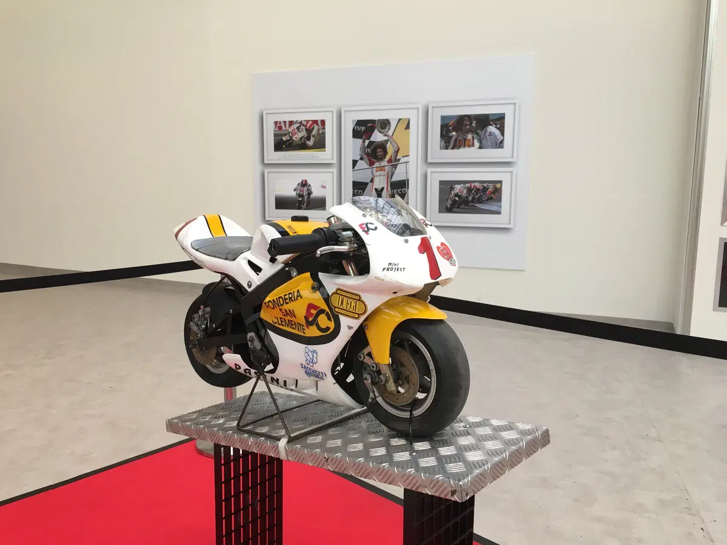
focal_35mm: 29
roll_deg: -0.4
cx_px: 364
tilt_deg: -9.0
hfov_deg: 61.7
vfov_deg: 48.2
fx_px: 609
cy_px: 272
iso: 64
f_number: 2.2
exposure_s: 1/33
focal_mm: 4.15
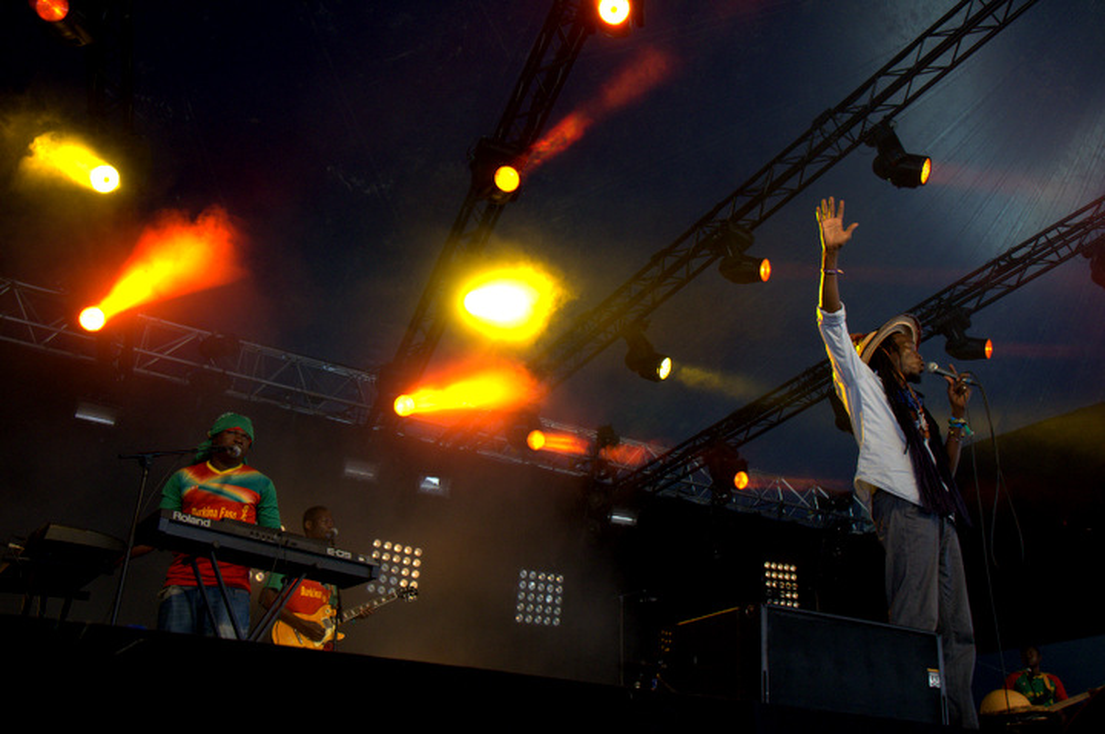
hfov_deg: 53.2
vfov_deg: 36.8
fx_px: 1103
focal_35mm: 36
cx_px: 552
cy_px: 367
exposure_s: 1/160
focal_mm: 24
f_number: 5
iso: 2500
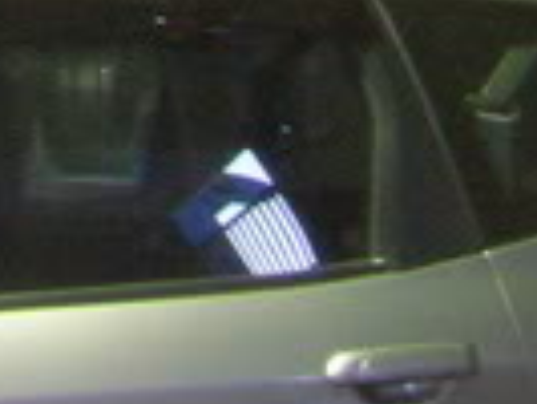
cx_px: -416
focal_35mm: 204
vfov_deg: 7.2
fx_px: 3168
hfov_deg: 9.3
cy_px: -95
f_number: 2.9
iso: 187
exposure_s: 1/2.8
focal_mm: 5.7
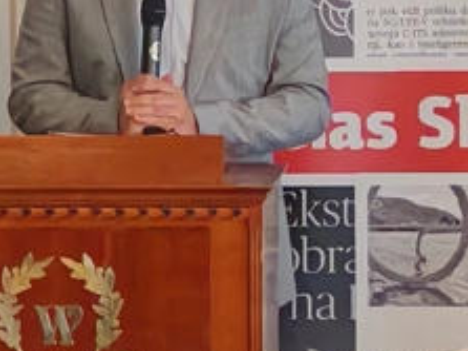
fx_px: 4729
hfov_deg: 5.7
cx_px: -2
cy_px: 231
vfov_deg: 4.2
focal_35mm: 350
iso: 500
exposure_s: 1/50
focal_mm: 5.52
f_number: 1.95
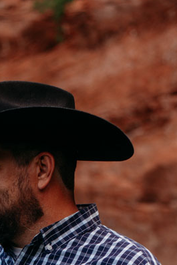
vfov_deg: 11.4
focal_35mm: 172
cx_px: -51
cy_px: 398
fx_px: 1267
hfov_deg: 7.9
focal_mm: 50
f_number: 2.8
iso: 200
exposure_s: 1/250
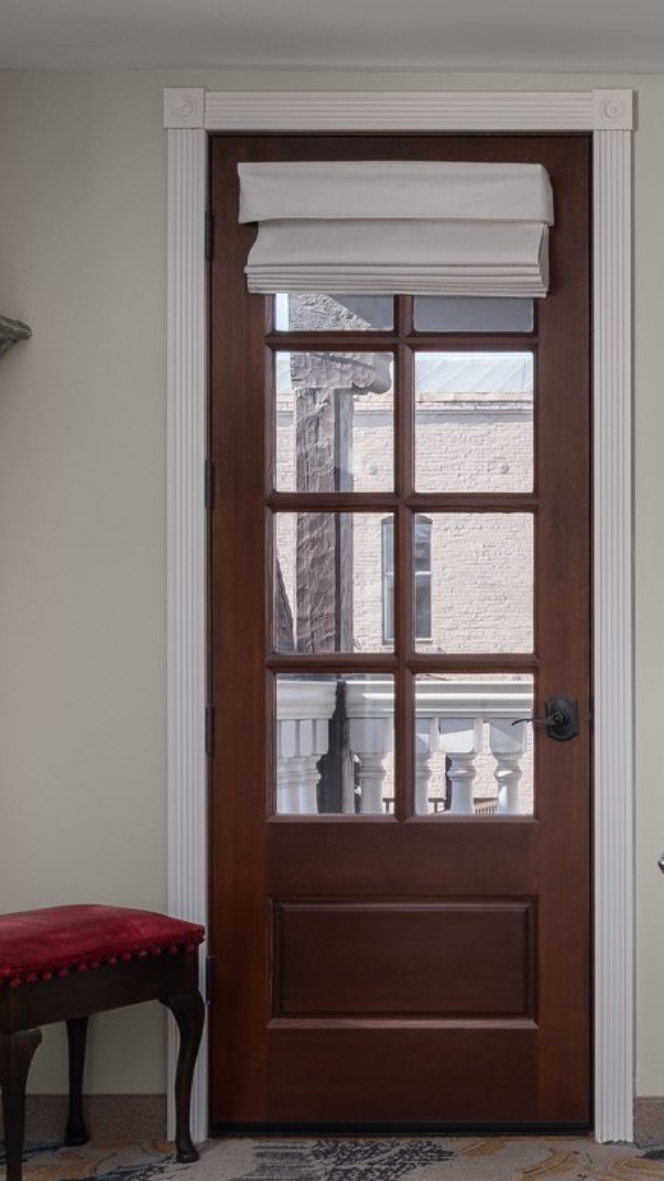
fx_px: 1659
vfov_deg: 39.0
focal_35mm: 53
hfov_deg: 19.4
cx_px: 1029
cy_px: 711
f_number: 8
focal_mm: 14.5
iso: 400
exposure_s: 1/200
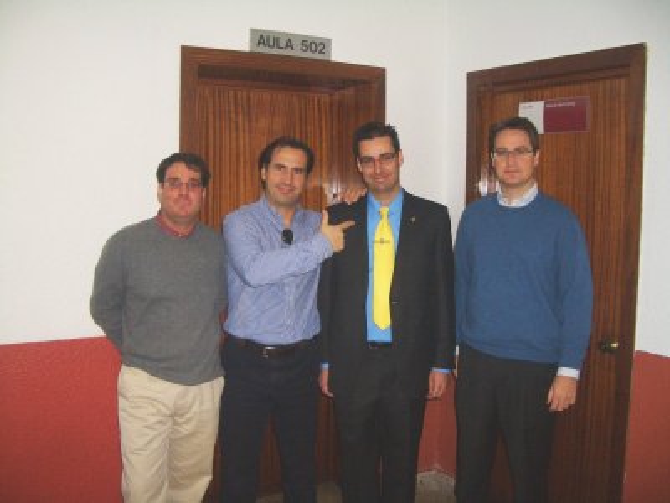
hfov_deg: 52.6
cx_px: 335
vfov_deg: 40.7
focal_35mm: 35
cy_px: 252
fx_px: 677
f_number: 2.6
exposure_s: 1/60
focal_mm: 5.8
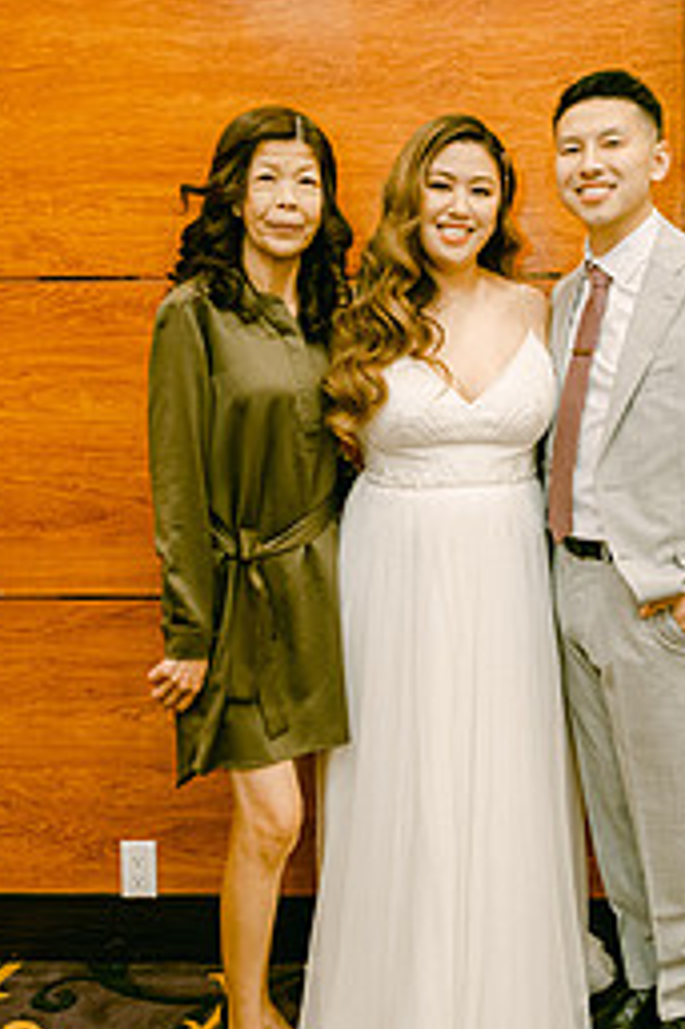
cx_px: 477
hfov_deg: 31.5
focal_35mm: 42
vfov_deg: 46.2
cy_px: 412
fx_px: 1200
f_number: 2.8
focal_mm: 16
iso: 800
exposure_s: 1/125
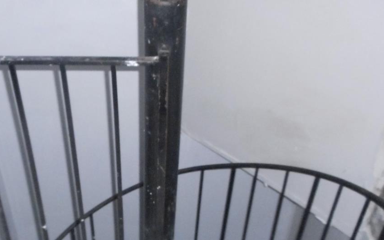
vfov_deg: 27.2
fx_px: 492
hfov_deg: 42.6
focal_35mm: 47
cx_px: 172
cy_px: 168
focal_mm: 4.5
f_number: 3.7
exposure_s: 1/25
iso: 800
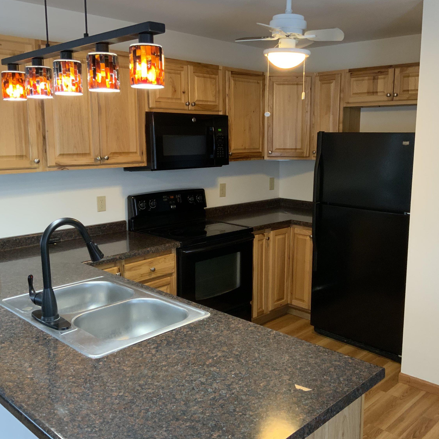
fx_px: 502
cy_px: 214
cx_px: 247
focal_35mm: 35
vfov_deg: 47.2
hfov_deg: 47.1
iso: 250
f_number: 1.8
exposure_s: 1/60
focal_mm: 3
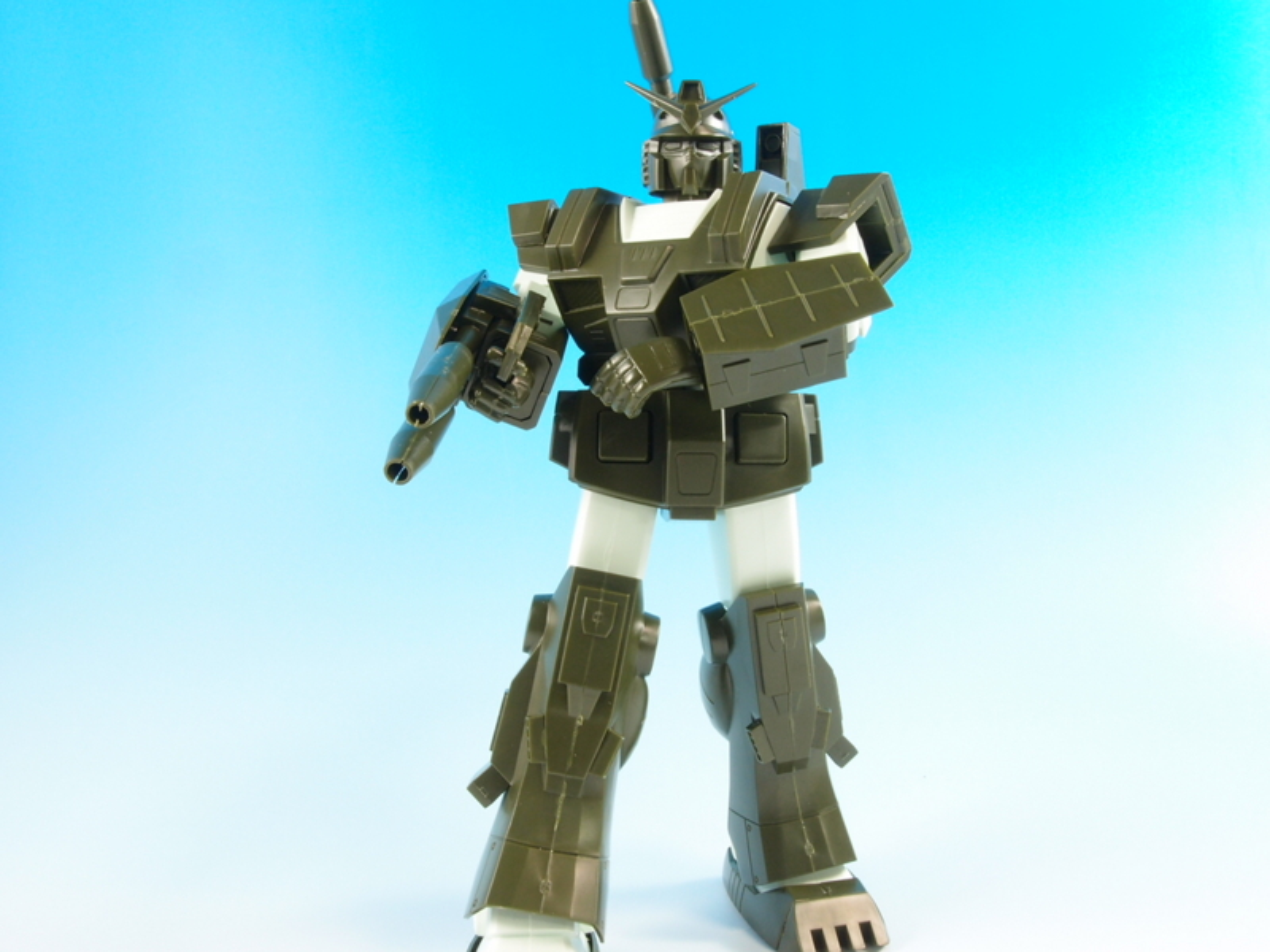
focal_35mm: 30
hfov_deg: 60.0
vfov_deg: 46.8
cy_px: 476
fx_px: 1101
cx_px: 635
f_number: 8
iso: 100
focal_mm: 6.48
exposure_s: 1/1.6
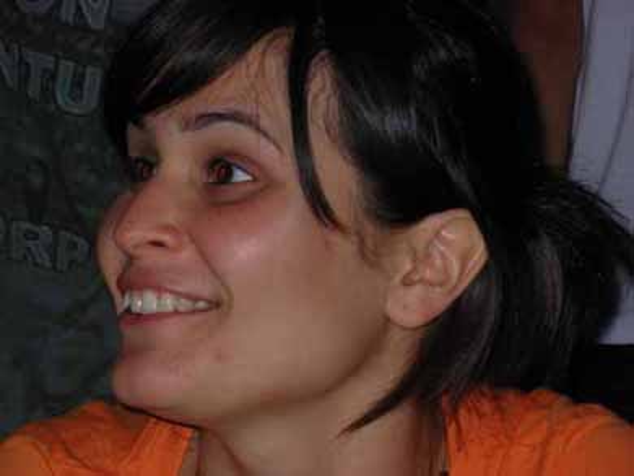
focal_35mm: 190
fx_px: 3482
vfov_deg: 7.8
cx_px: 317
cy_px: 238
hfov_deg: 10.4
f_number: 5
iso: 50
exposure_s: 1/98.7
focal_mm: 31.4
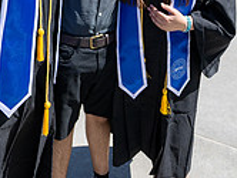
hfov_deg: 40.4
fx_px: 322
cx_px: 114
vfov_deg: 24.7
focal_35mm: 47
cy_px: -82
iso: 100
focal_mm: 14
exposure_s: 1/1000
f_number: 4
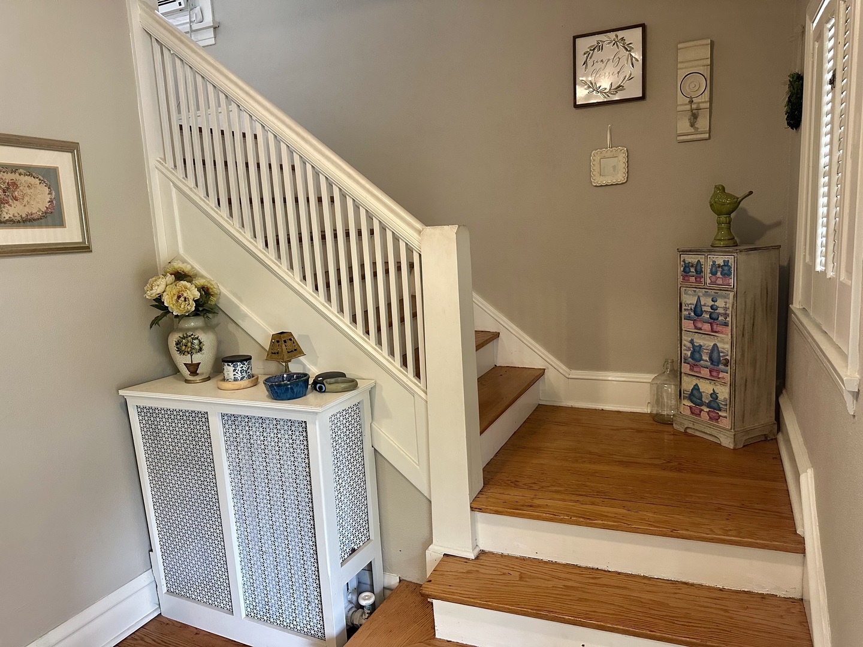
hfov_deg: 71.6
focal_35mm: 24
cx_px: 432
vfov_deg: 56.8
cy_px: 324
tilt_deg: -7.8
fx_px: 598
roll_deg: +3.1
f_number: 1.78
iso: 400
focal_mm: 6.86
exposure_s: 1/60
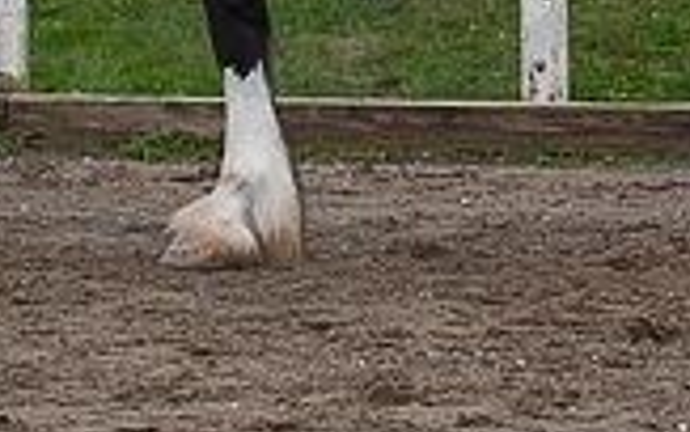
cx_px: 339
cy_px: -252
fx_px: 7713
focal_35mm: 410
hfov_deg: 5.1
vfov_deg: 3.2
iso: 640
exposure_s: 1/1250
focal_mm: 130
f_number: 5.6
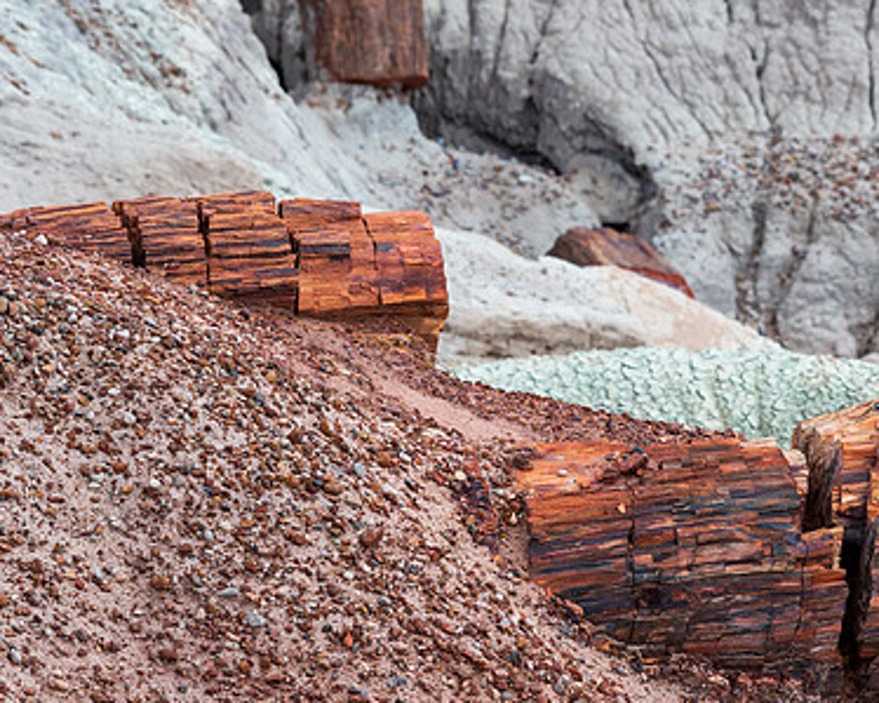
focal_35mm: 413
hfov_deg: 4.7
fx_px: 10741
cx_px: 733
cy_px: 353
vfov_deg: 3.7
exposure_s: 1/500
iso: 500
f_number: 11
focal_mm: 210
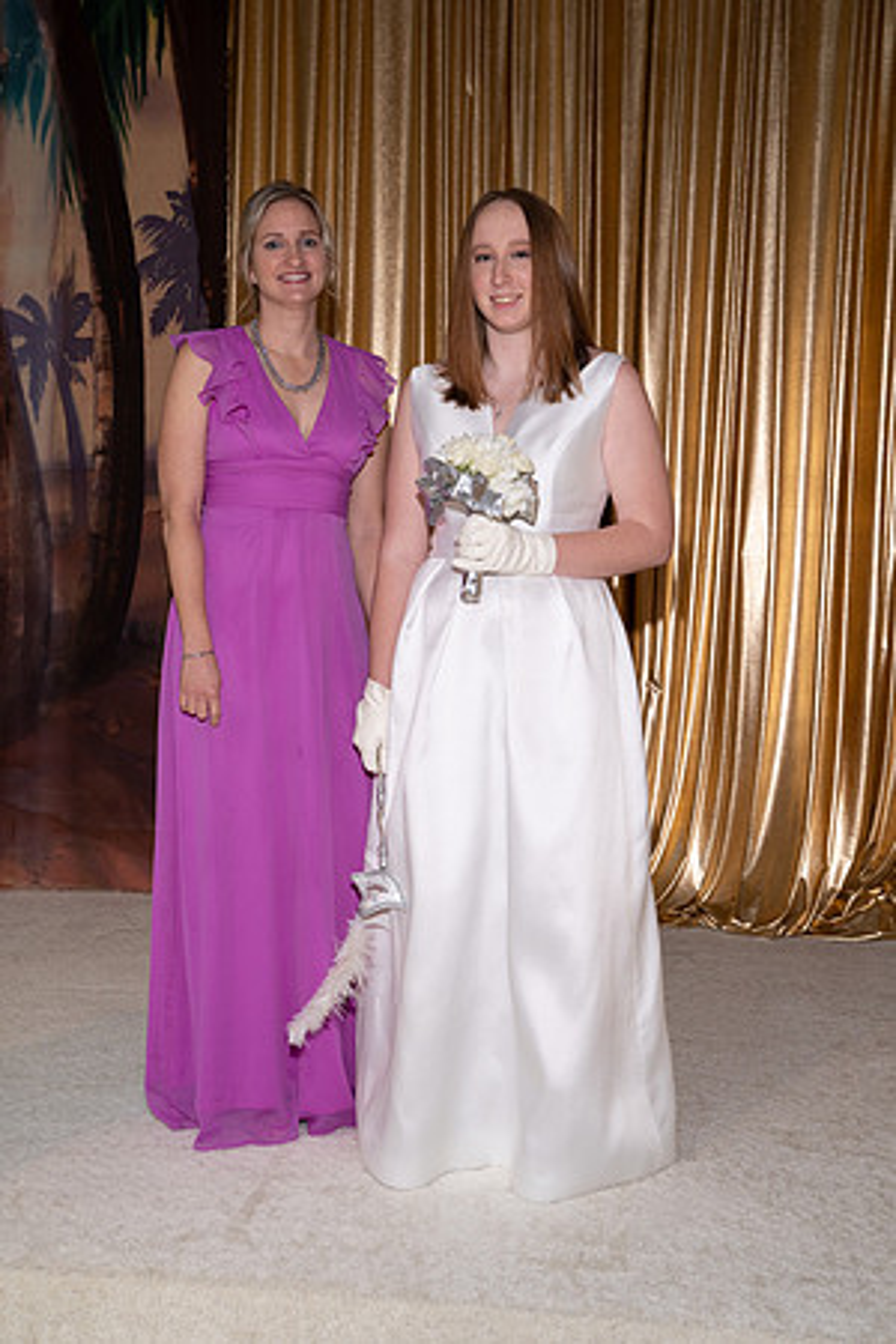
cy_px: 672
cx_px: 448
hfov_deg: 30.5
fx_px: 1643
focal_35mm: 44
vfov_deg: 44.5
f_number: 5.6
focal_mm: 44
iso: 800
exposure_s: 1/160
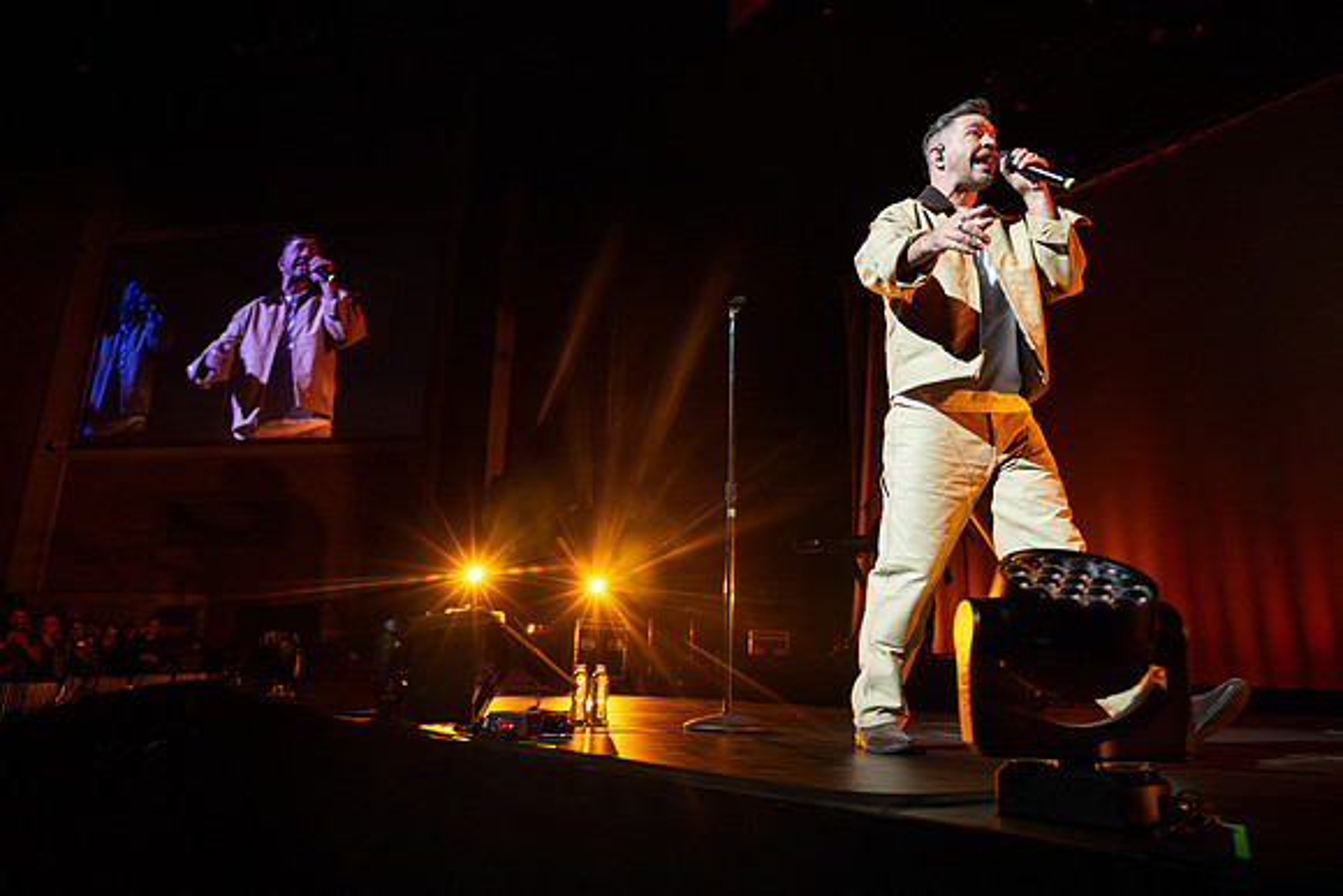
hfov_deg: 73.7
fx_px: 896
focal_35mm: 24
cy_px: 448
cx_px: 672
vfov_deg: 53.2
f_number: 4
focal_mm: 24
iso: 5000
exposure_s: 1/160
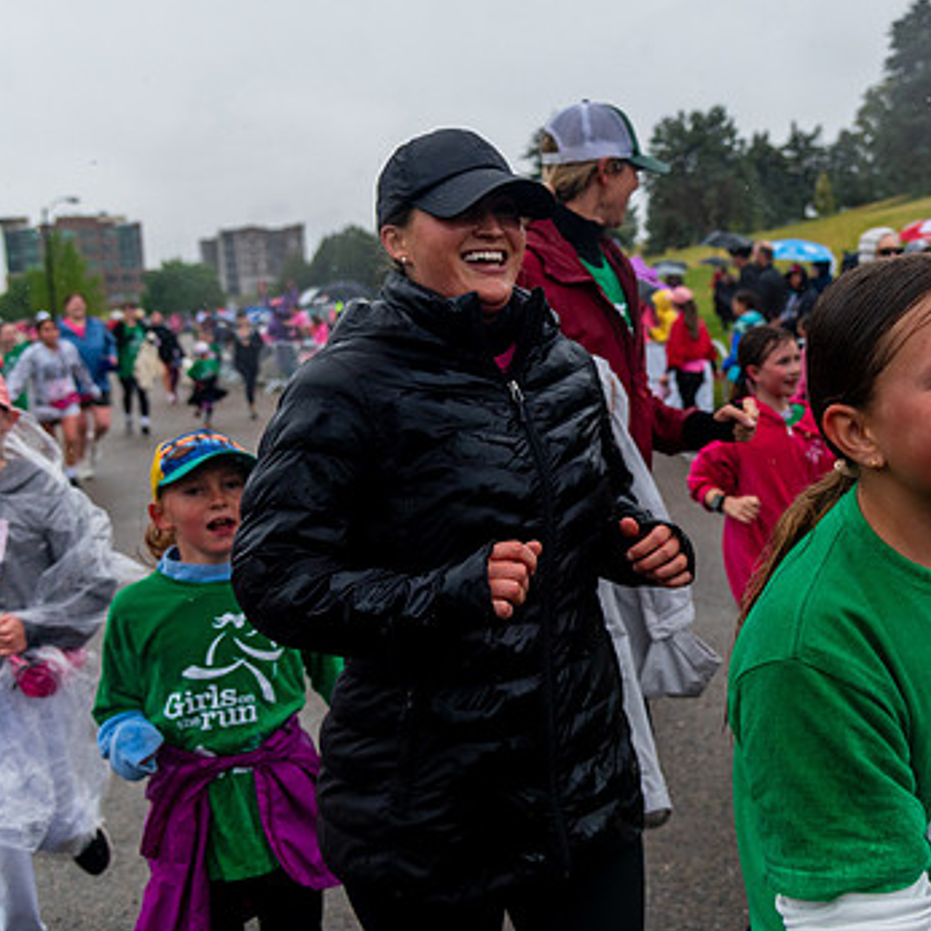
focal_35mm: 44
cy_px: 416
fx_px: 1339
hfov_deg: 37.4
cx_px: 703
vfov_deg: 38.3
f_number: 4
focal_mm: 31
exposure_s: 1/3200
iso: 1600
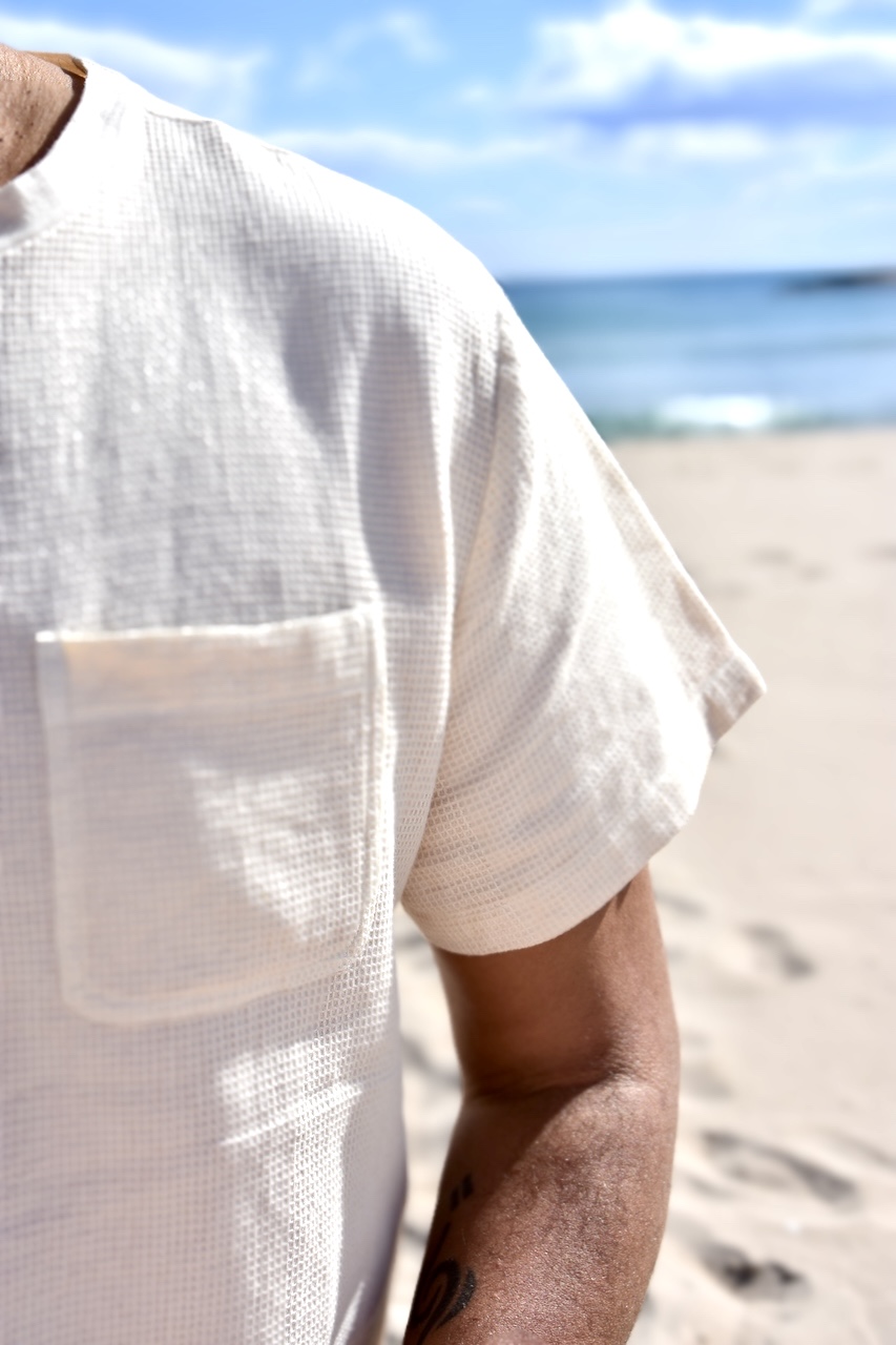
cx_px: 448
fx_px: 1904
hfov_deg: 26.5
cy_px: 672
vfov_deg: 38.9
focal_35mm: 51
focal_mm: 34
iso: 110
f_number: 8
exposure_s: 1/500
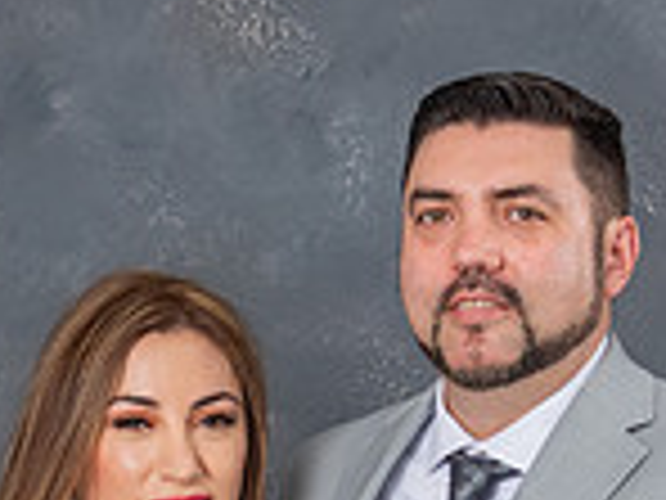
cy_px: 844
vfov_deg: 6.3
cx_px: 164
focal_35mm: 232
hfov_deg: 8.5
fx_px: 4464
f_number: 5.6
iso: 200
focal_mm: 48
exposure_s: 1/160
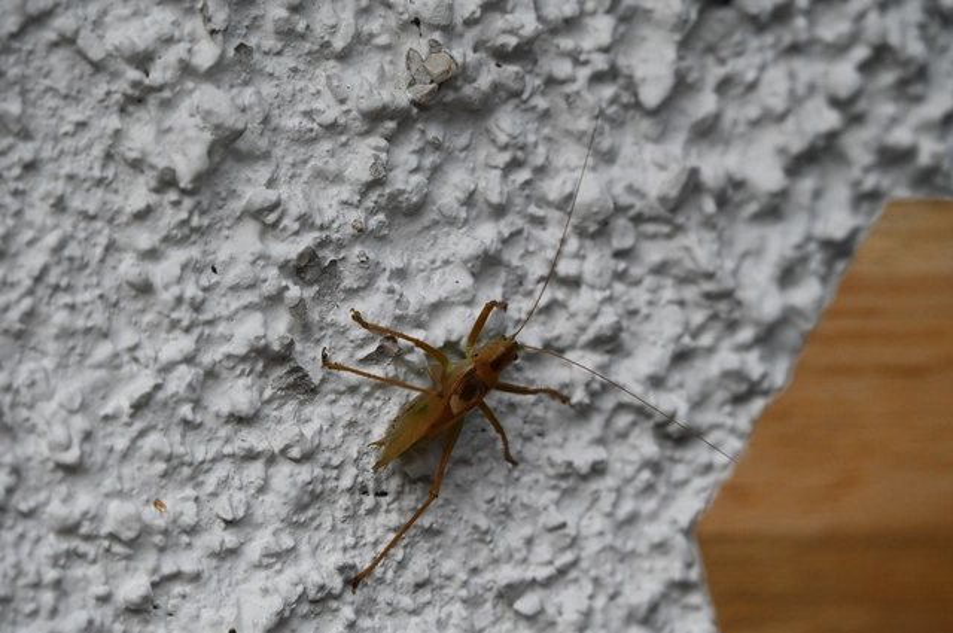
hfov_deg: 11.4
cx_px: 476
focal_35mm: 180
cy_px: 316
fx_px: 4759
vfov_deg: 7.6
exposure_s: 1/4000
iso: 3200
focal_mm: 180
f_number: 8
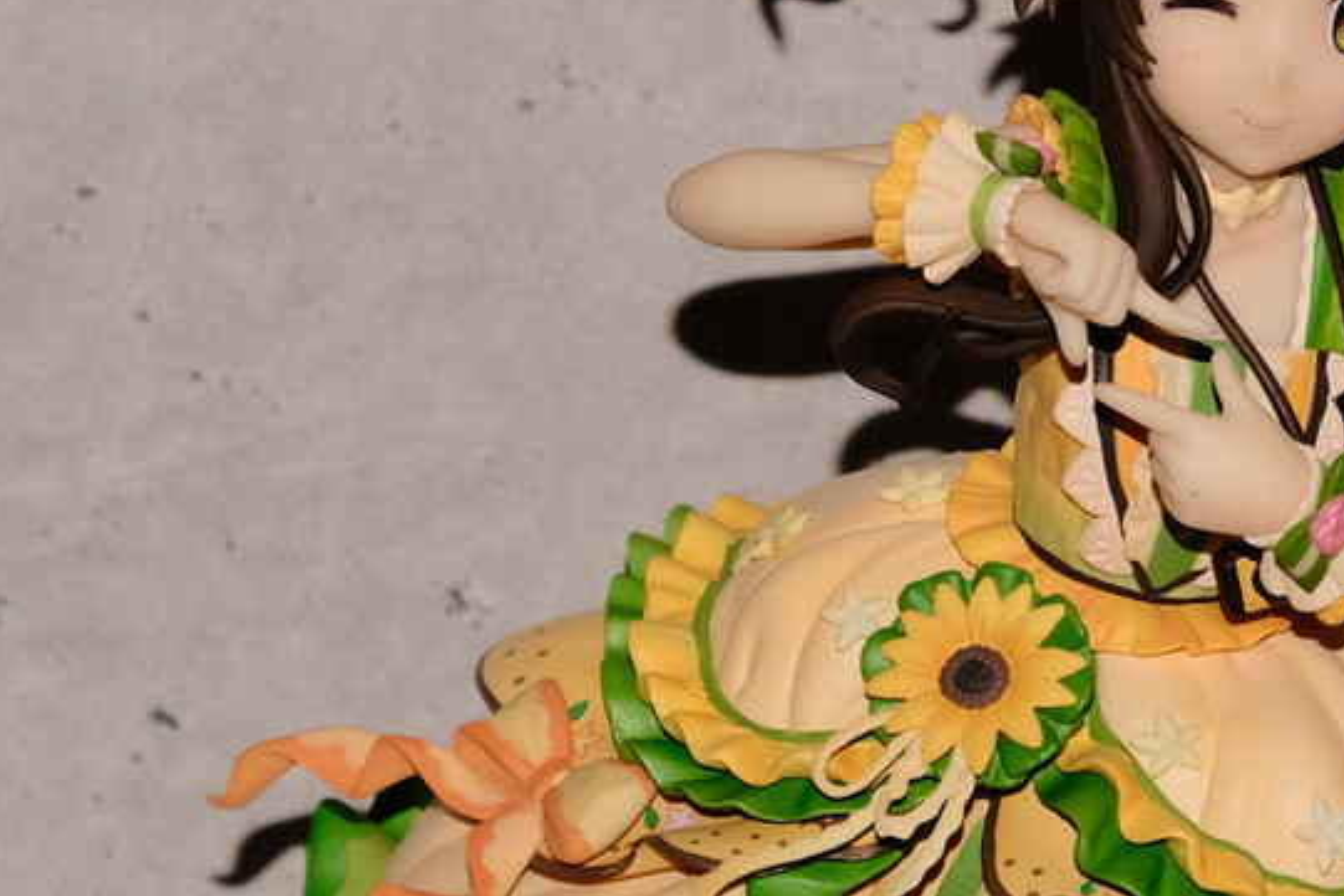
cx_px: 1120
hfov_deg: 11.1
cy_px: 343
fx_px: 6871
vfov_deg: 7.5
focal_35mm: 184
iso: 640
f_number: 8
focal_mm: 55
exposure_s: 1/60
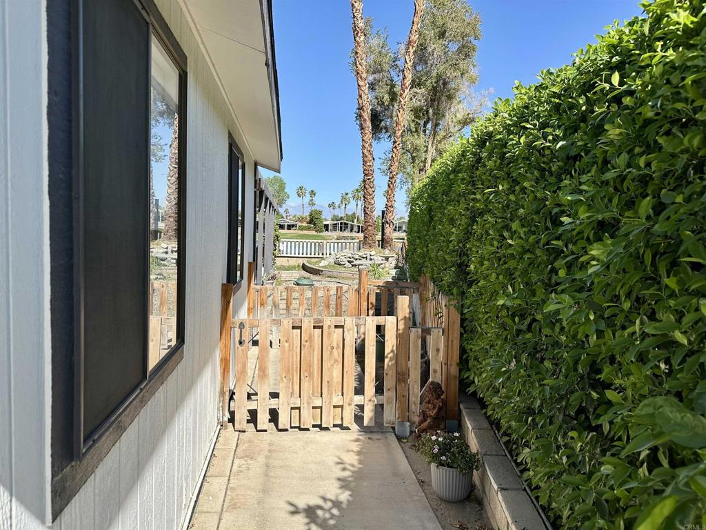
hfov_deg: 71.6
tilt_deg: -4.9
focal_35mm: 24
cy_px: 265
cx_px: 353
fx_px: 489
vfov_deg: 56.8
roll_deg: -3.0
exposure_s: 1/3717
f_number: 1.78
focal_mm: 6.86
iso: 80
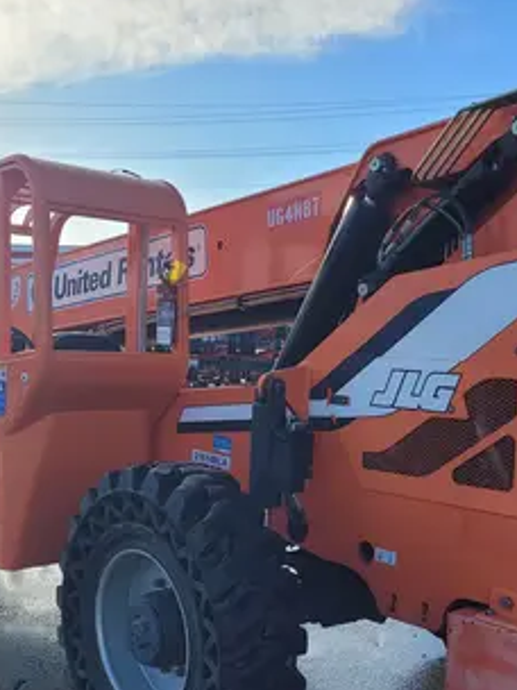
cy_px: 457
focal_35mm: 47
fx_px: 936
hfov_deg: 30.9
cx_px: 247
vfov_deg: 40.0
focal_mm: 5.4
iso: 40
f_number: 1.8
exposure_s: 1/1480
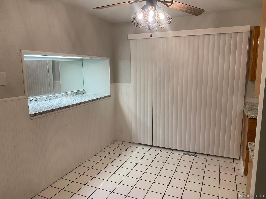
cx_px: 133
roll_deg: +0.4
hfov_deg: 67.3
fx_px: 200
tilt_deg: -8.8
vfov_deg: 53.1
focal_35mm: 26
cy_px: 100
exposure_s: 1/60
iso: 80
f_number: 1.8
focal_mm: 4.25
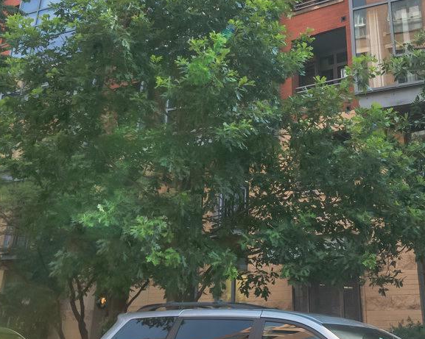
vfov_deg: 27.3
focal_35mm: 50
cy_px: -46
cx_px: 284
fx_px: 629
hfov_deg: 37.0
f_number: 4
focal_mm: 15
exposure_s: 1/160
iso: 100
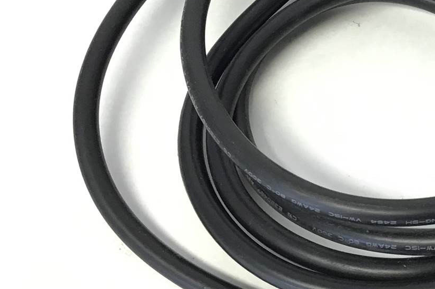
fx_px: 954
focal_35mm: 79
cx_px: 471
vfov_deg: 17.1
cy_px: 64
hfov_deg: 24.1
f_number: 2.4
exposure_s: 1/33
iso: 40
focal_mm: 3.3
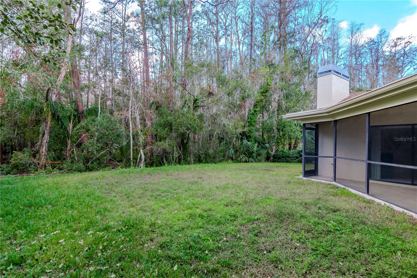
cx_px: 208
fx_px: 191
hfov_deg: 95.0
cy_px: 139
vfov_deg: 72.0
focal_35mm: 16
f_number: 7.1
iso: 640
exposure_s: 1/200
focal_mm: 11
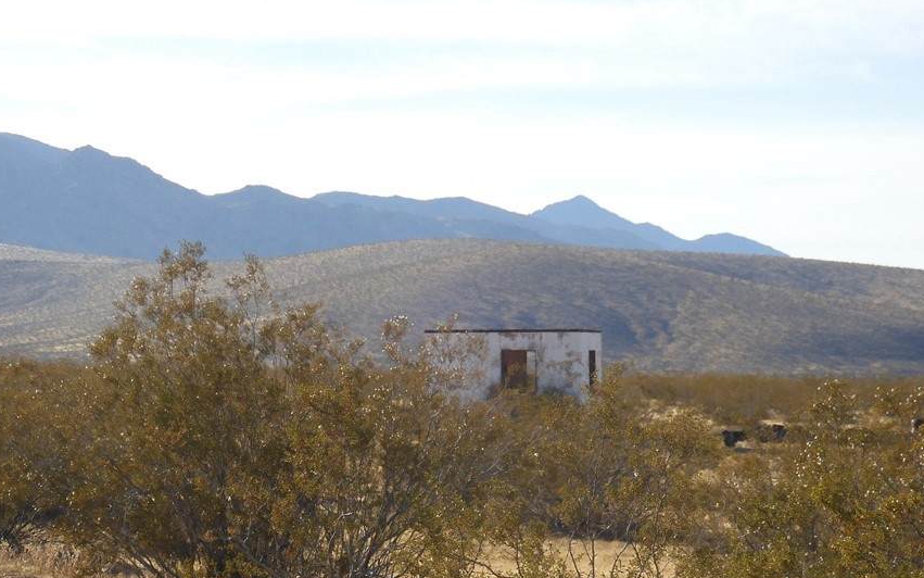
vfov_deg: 8.6
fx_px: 3853
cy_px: 309
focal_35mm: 153
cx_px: 442
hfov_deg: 13.7
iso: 100
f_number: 5
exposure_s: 1/500
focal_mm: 21.4
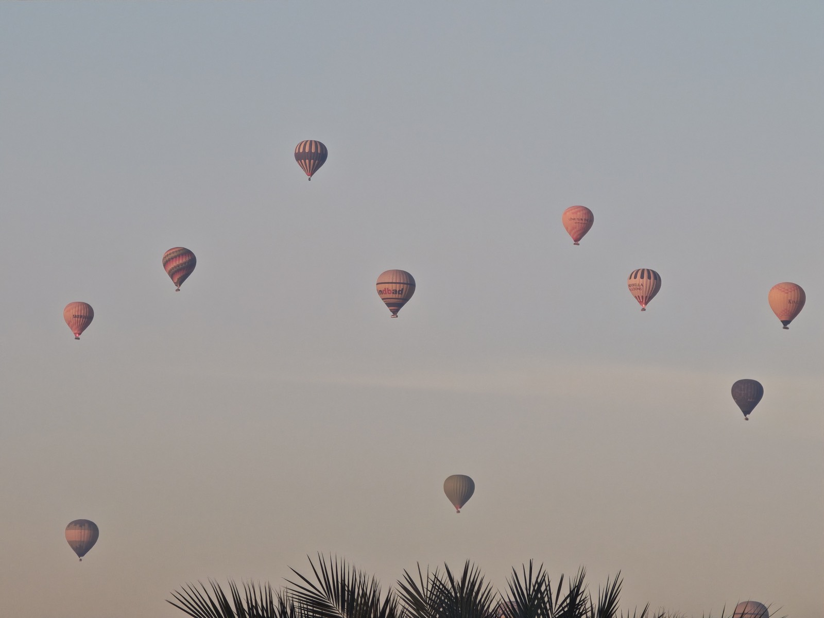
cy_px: 309
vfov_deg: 6.2
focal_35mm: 240
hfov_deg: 8.2
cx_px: 412
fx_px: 5713
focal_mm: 19.4
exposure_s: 1/149
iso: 50
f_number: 2.5
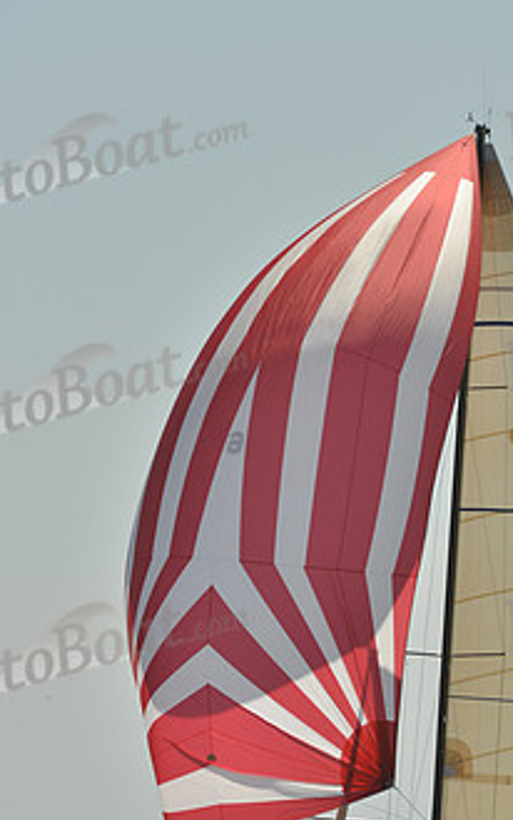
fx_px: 10835
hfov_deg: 2.7
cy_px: 491
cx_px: 377
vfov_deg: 4.3
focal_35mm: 485
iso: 200
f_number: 6.3
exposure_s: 1/1600
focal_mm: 270
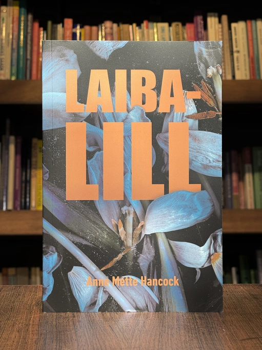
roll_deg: -0.2
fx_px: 777
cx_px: 131
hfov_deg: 19.1
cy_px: 175
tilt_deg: +0.7
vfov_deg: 25.3
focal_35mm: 77
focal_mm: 9
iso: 50
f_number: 2.8
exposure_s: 1/99
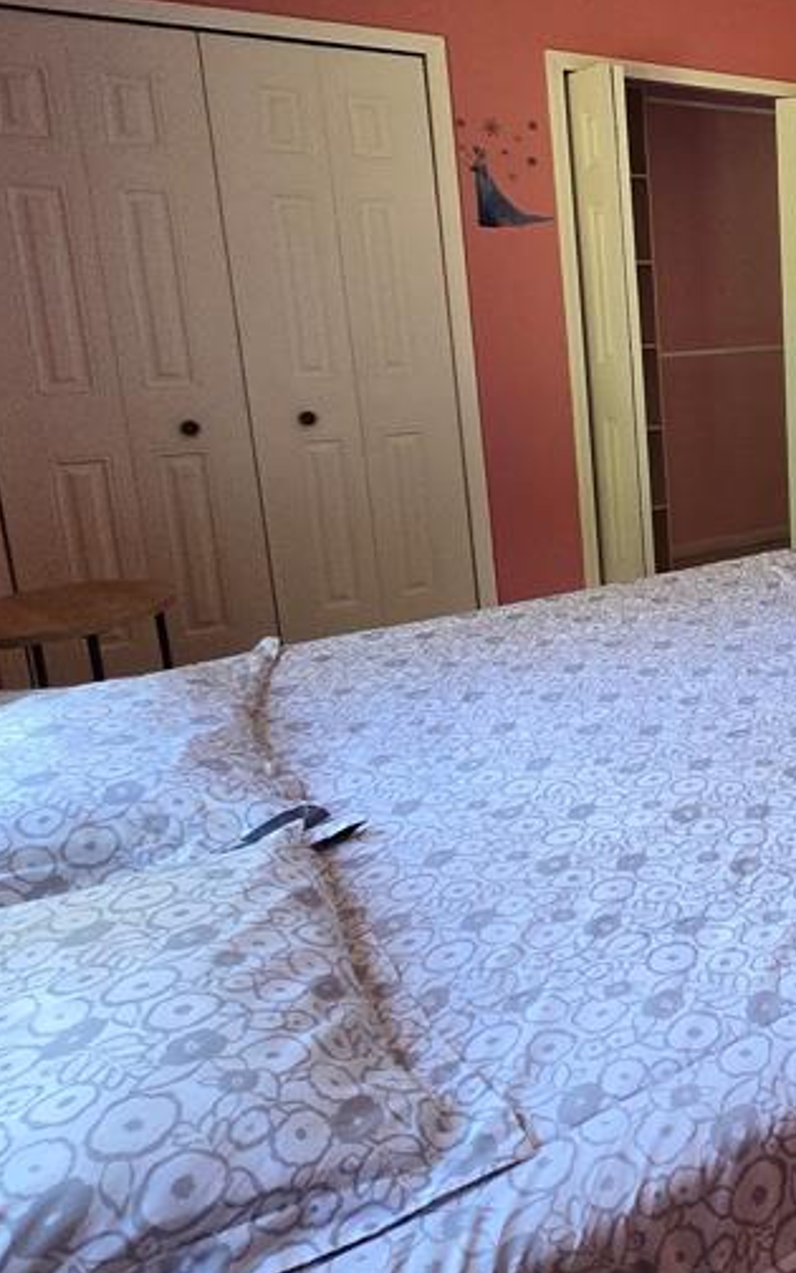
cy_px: 477
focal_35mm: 28
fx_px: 972
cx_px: 917
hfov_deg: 36.2
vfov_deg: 65.5
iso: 250
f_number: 2.2
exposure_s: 1/60
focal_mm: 1.7
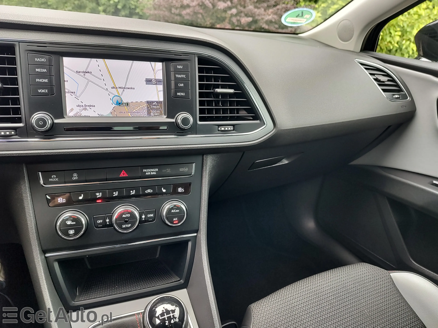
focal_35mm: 23
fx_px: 291
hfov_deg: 73.9
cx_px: 219
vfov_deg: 58.9
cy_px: 164
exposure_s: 1/100
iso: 156
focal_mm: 5.56
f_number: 1.8
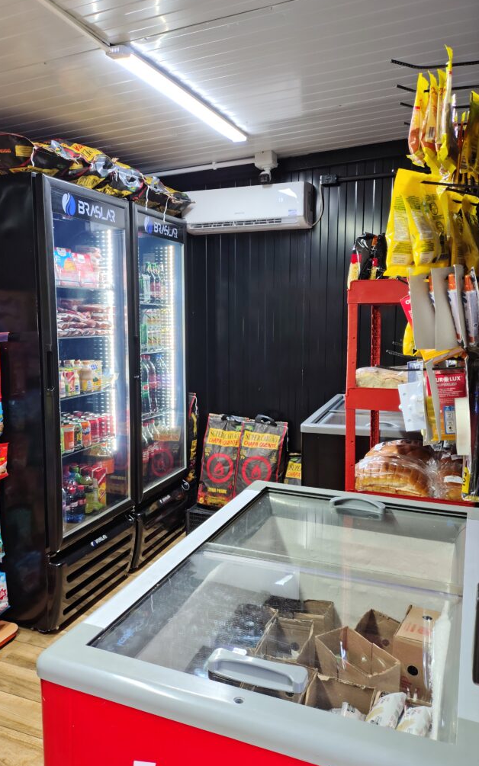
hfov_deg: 45.9
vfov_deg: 68.4
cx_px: 215
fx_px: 564
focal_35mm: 27
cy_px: 380
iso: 329
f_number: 1.7
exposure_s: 1/60
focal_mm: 4.71
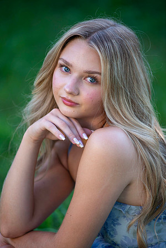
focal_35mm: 200
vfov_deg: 10.3
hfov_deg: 6.9
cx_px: 83
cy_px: 124
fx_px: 1383
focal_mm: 200
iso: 160
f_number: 4
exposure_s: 1/200
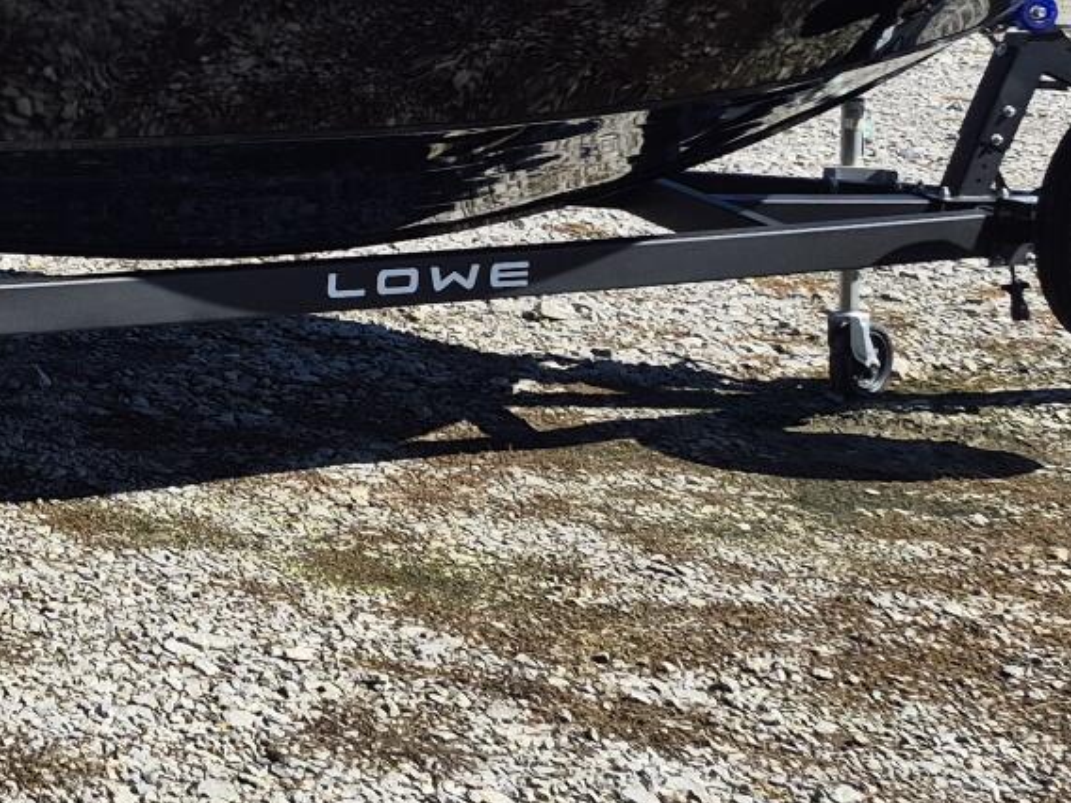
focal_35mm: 81
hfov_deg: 20.8
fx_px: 2506
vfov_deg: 17.5
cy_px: -96
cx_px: -500
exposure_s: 1/4976
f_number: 1.8
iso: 80
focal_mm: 5.4
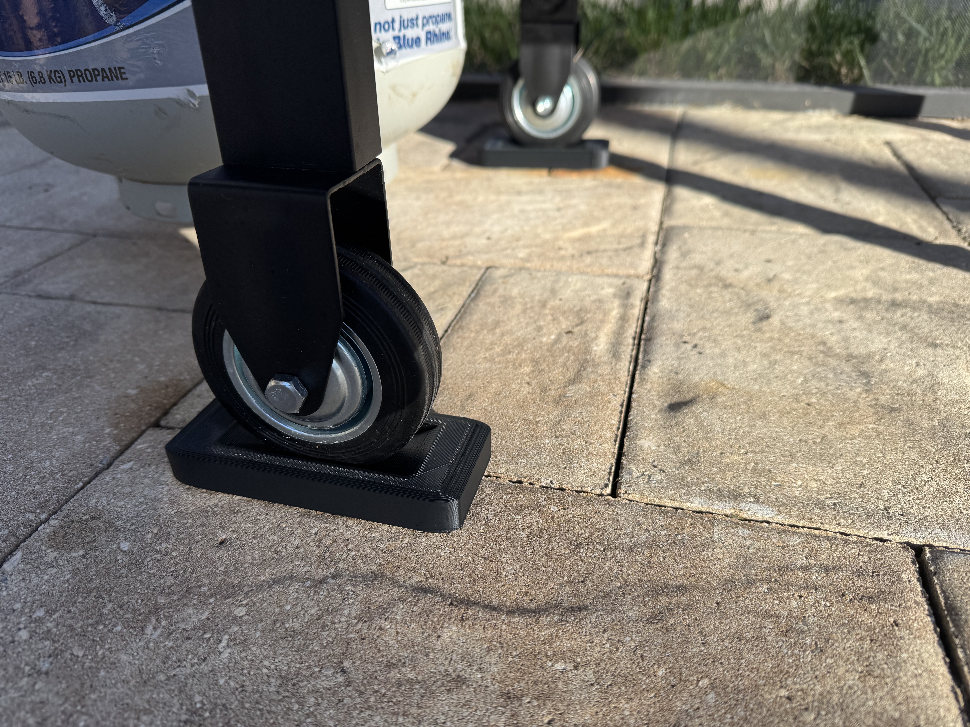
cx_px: 485
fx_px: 673
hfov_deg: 71.6
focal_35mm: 24
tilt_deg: -32.6
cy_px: 364
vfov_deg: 56.8
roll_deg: +0.3
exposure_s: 1/1285
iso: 80
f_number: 1.78
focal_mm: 6.76
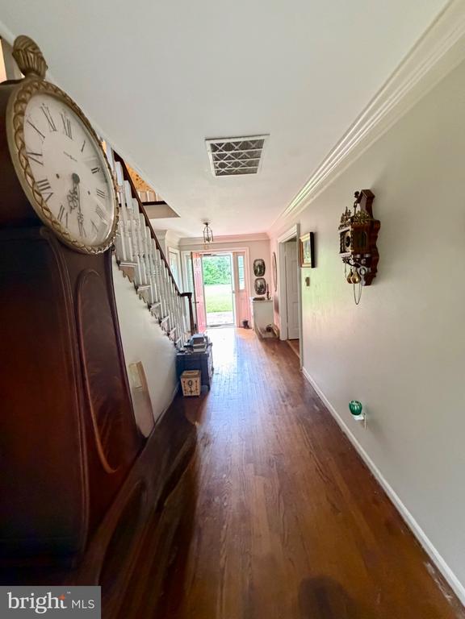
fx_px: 251
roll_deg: +4.0
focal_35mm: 14
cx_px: 232
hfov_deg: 85.7
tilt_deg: -8.0
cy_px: 310
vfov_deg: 102.1
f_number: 2.2
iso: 640
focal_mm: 2.22
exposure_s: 1/60
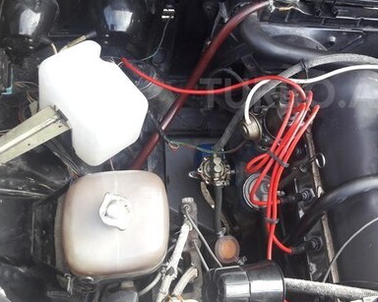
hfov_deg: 38.1
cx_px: 300
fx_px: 526
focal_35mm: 47
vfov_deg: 31.7
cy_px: 93
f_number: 1.9
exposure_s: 1/100
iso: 64
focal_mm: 3.7
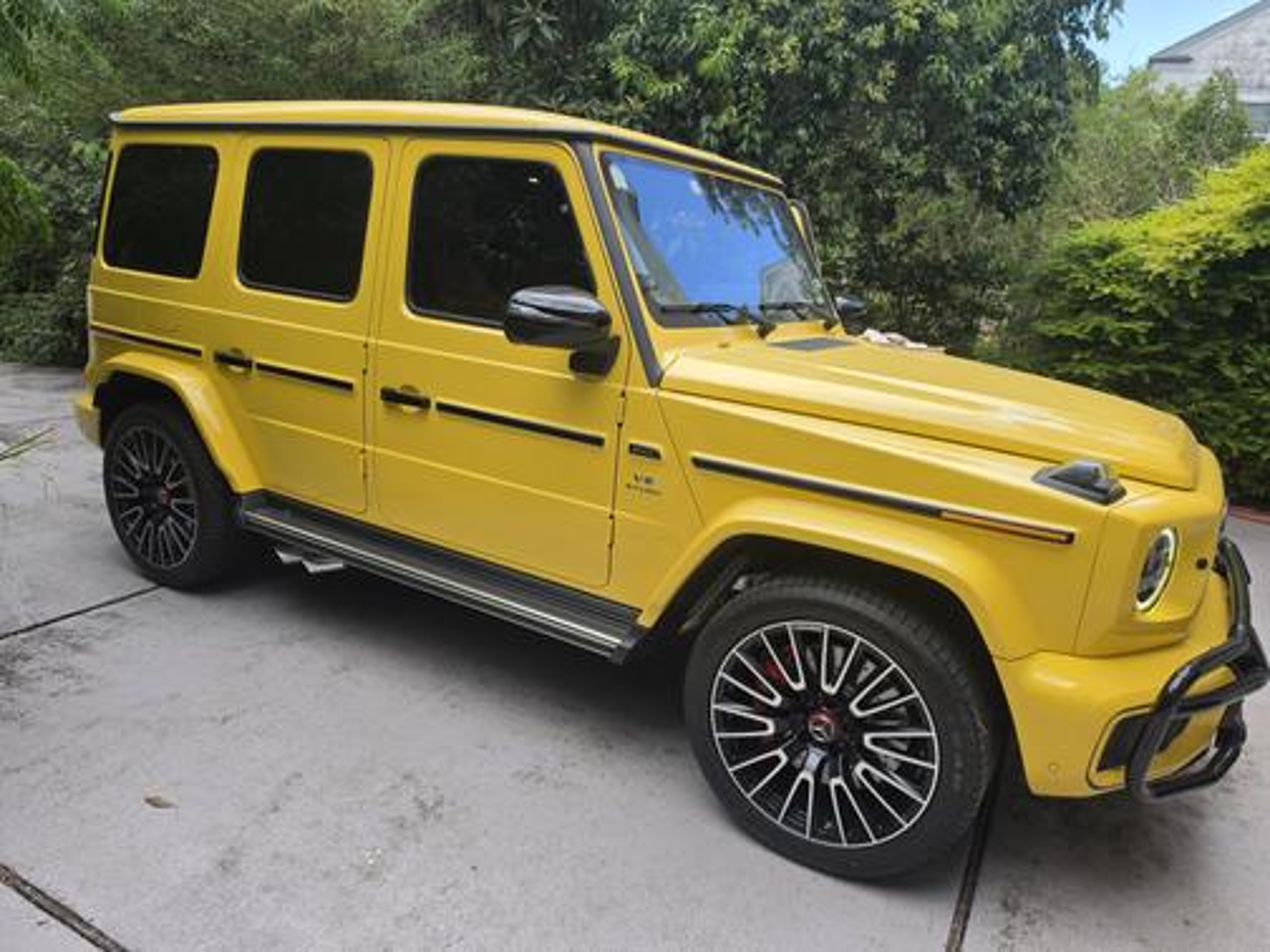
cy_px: 476
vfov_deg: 58.9
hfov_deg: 73.9
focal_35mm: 23
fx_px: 844
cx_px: 635
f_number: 1.4
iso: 25
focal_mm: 6.5
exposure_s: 1/359
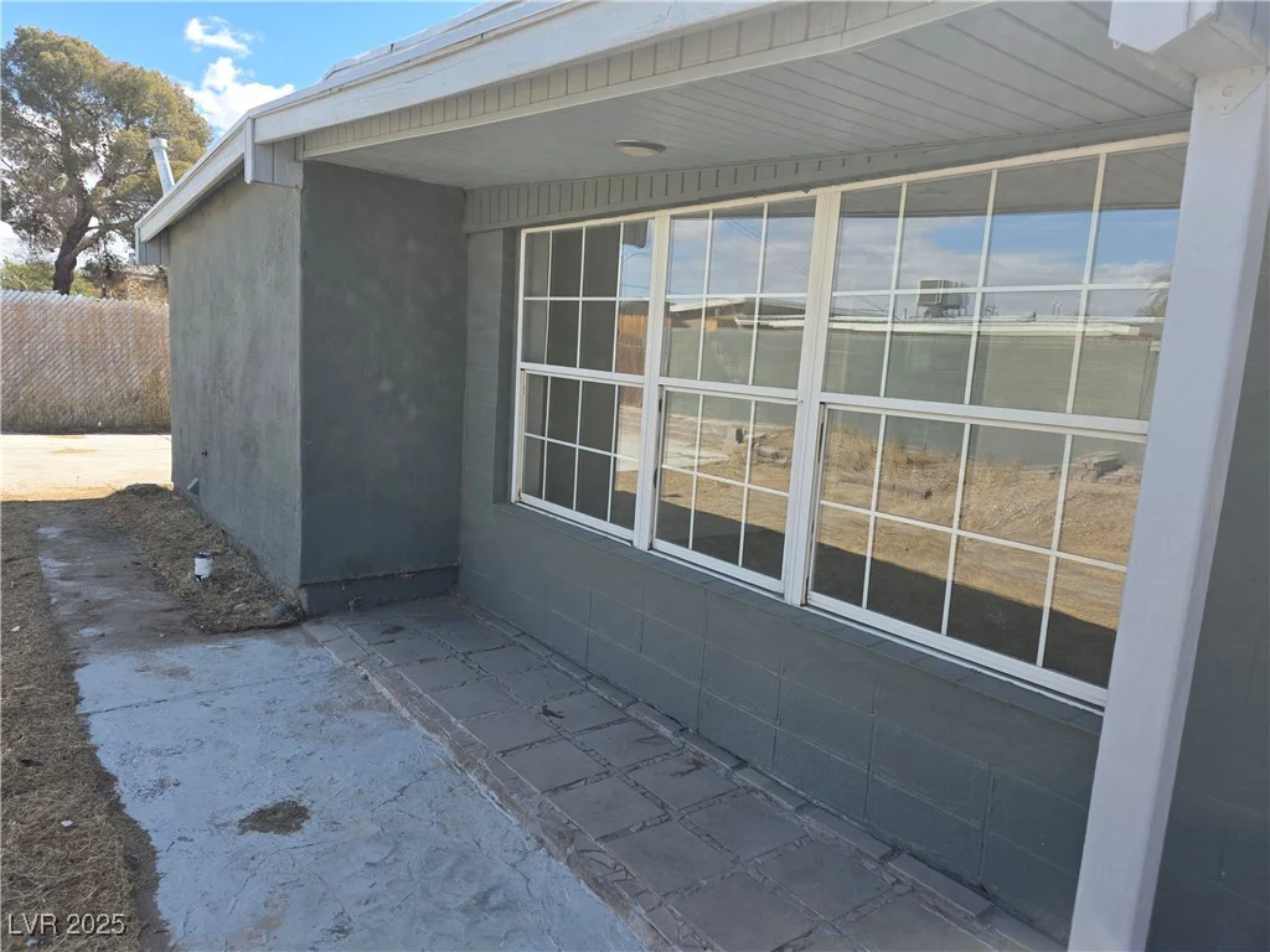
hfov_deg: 73.9
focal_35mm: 23
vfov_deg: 58.9
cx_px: 635
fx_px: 844
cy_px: 476
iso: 80
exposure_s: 1/2760
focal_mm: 6.3
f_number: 1.7
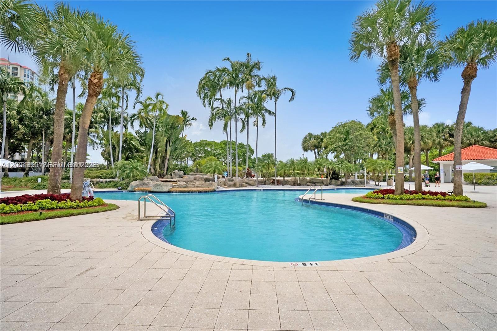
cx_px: 248
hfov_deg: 96.7
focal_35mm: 16
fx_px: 221
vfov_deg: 73.7
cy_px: 166
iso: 1250
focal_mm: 16
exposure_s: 1/500
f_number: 22
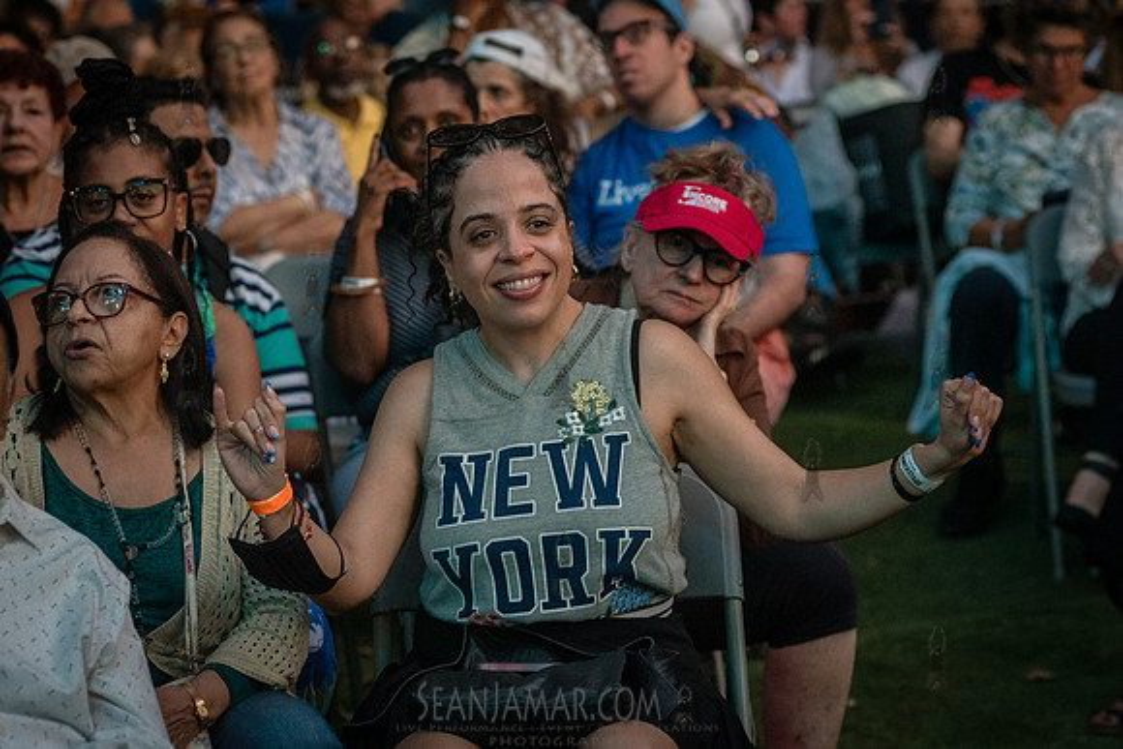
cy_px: 394
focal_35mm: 112
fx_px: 3499
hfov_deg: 18.2
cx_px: 529
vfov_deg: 12.2
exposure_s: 1/400
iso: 4000
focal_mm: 92
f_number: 4
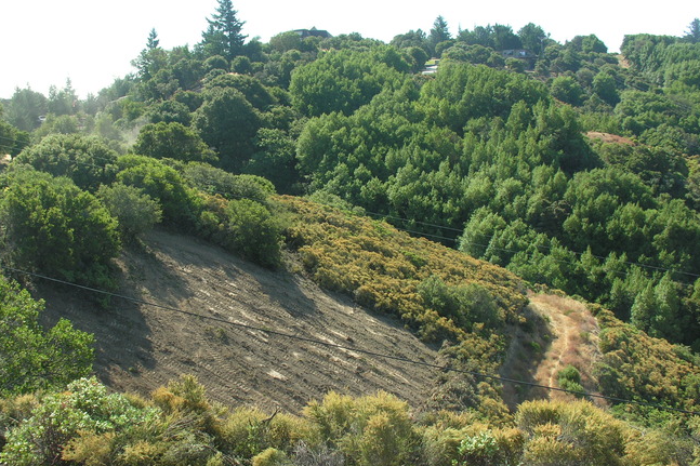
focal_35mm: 45
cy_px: 266
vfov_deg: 29.8
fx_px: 875
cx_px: 298
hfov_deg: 43.5
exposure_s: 1/124
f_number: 5
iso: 50
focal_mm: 8.9
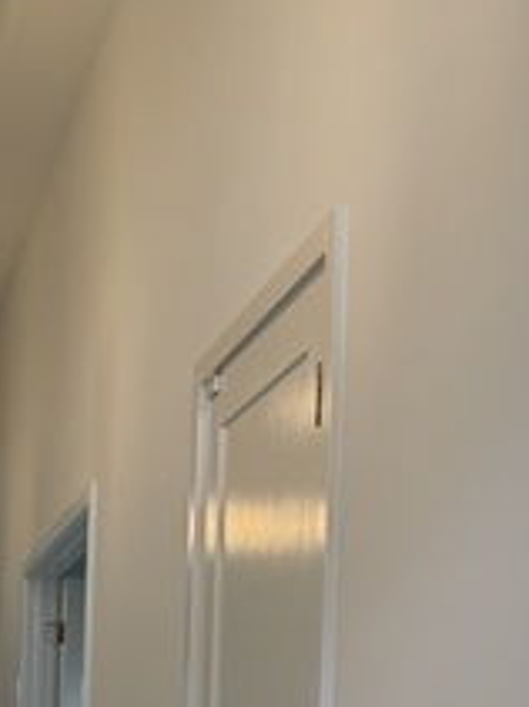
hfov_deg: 18.0
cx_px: -181
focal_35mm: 76
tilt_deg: -0.2
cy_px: 813
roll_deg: +0.3
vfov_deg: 23.8
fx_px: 1550
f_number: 1.78
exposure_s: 1/349
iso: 80
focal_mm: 6.76
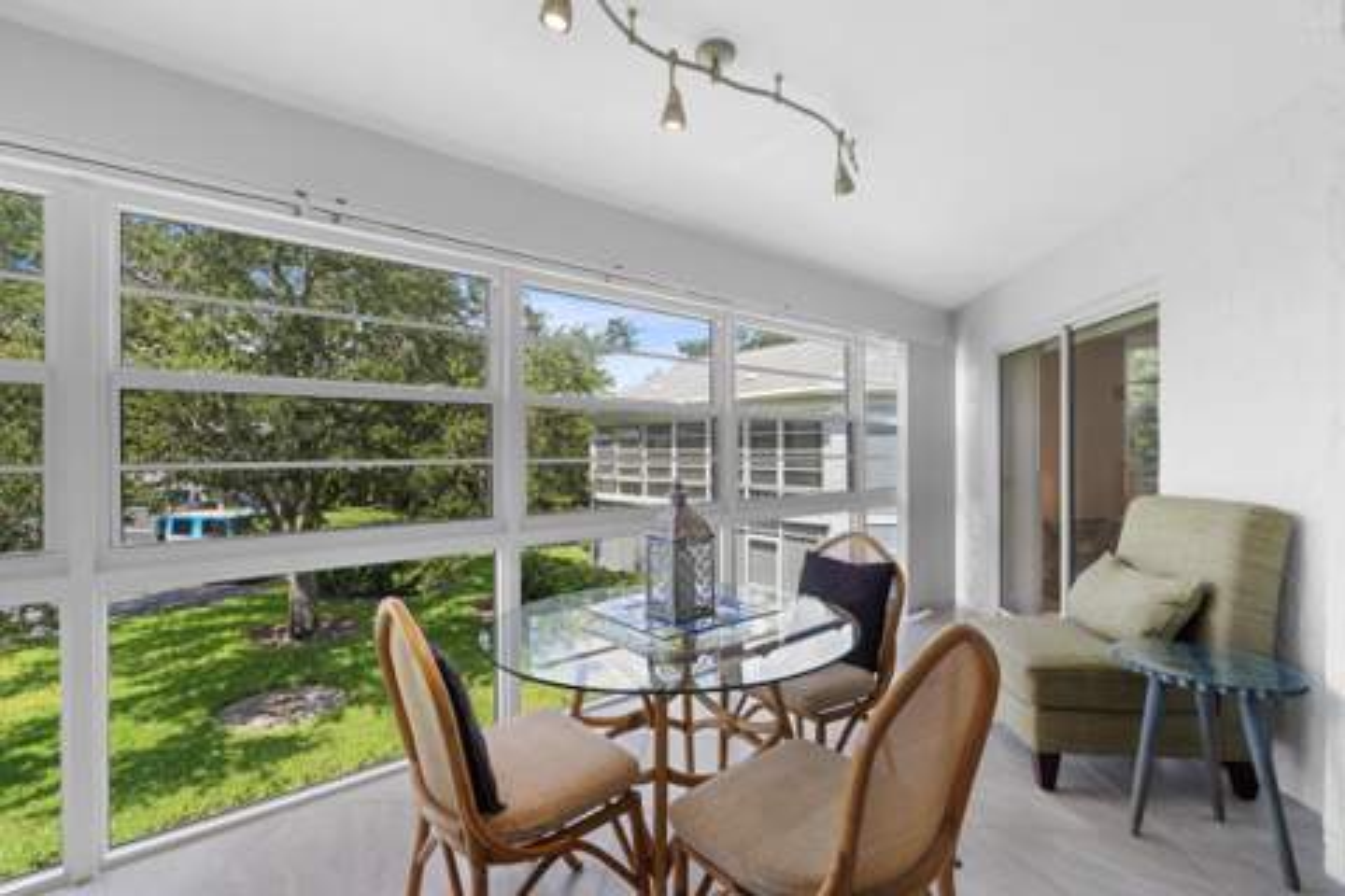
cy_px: 448
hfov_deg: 96.7
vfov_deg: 73.7
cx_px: 672
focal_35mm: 16
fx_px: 598
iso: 100
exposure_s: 1/80
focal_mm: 16
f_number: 8
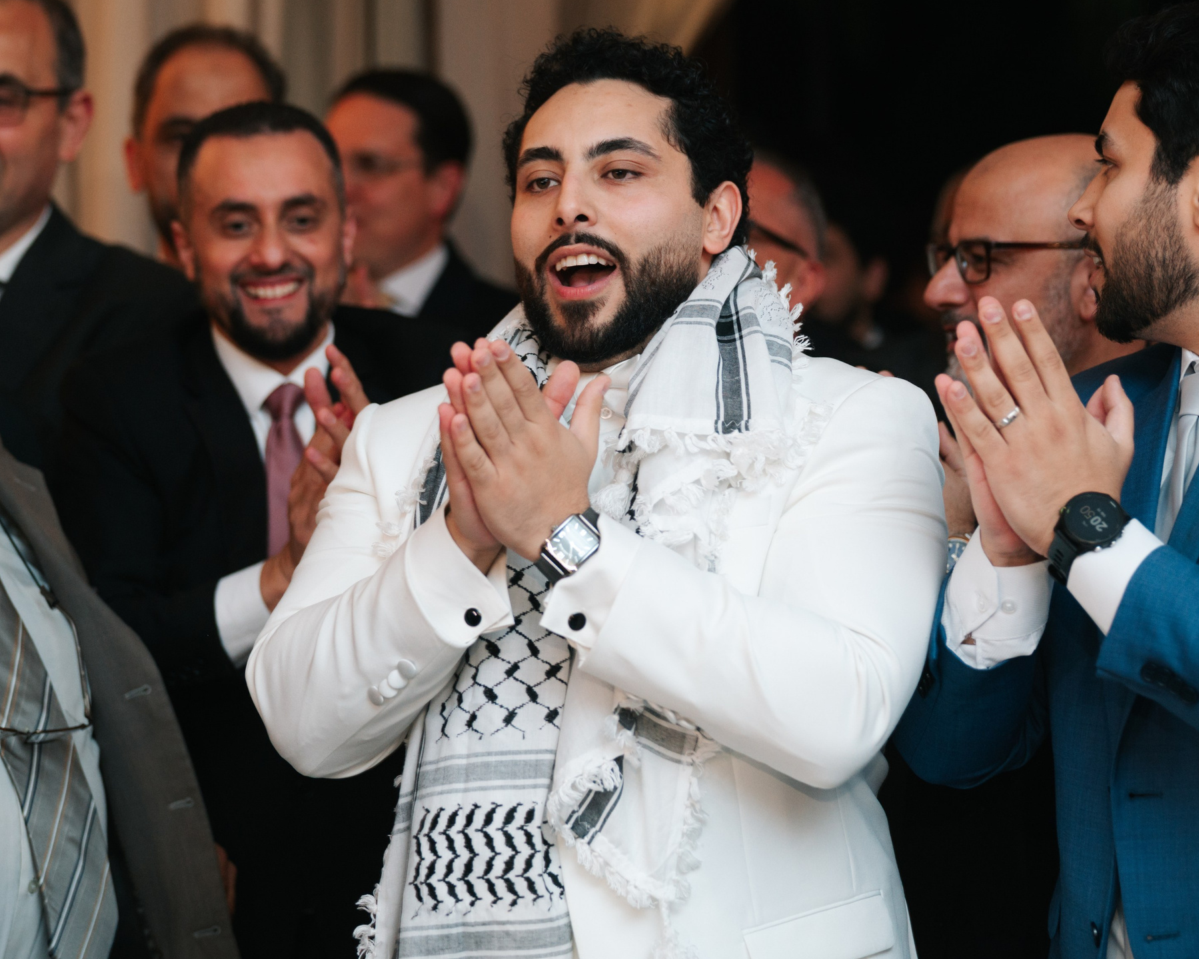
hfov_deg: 16.9
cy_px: 433
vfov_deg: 13.5
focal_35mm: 114
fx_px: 4045
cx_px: 539
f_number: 2.7
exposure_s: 1/200
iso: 640
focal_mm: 84
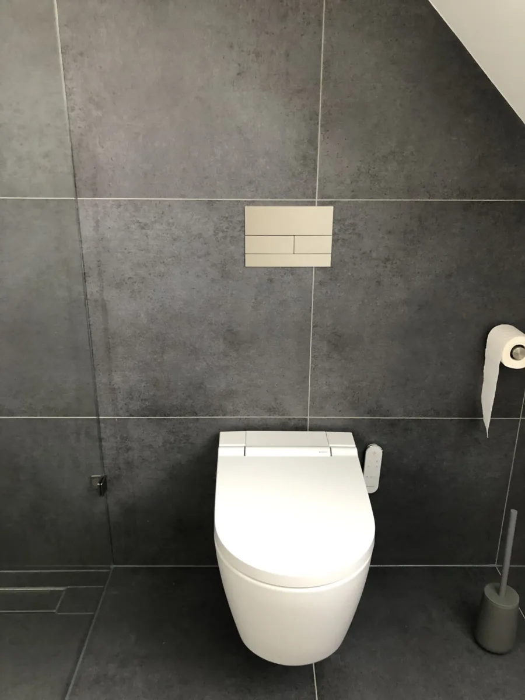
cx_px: 262
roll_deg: -1.2
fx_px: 566
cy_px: 350
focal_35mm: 28
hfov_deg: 49.7
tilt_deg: -19.6
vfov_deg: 63.4
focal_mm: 4
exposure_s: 1/17
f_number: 1.8
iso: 80
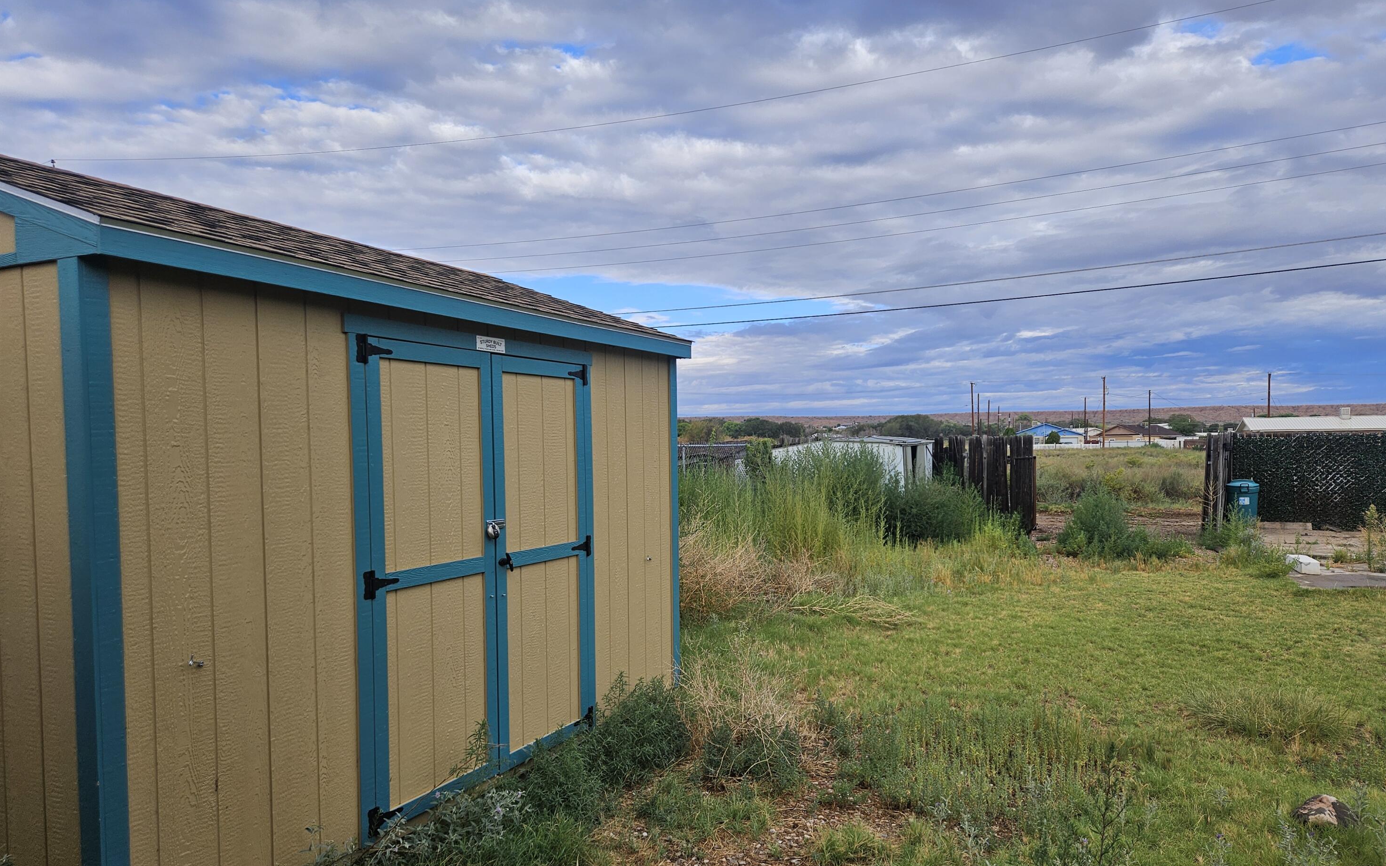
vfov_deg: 49.2
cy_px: 471
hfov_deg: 72.5
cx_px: 709
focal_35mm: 25
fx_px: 944
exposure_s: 1/792
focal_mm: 5.4
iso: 25
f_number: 1.8
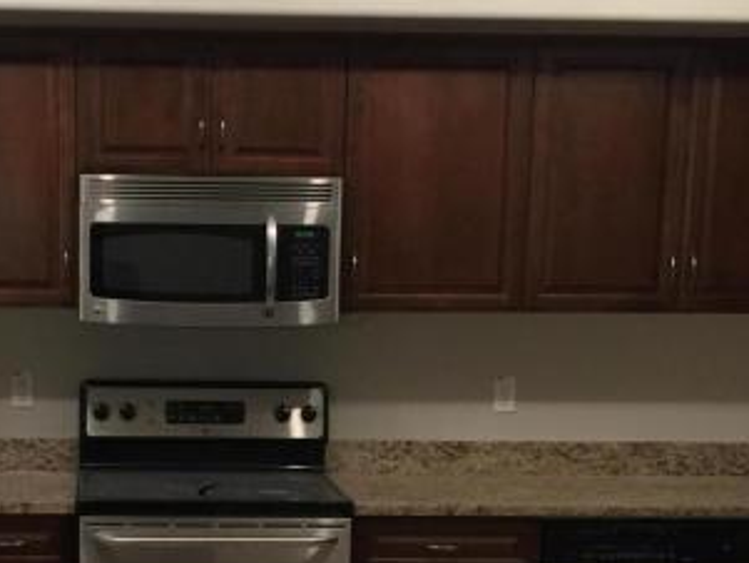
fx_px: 1602
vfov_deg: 19.5
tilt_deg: -8.4
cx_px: 179
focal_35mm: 74
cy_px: 516
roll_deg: -0.7
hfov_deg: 26.0
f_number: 2.2
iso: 80
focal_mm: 4.15
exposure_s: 1/33
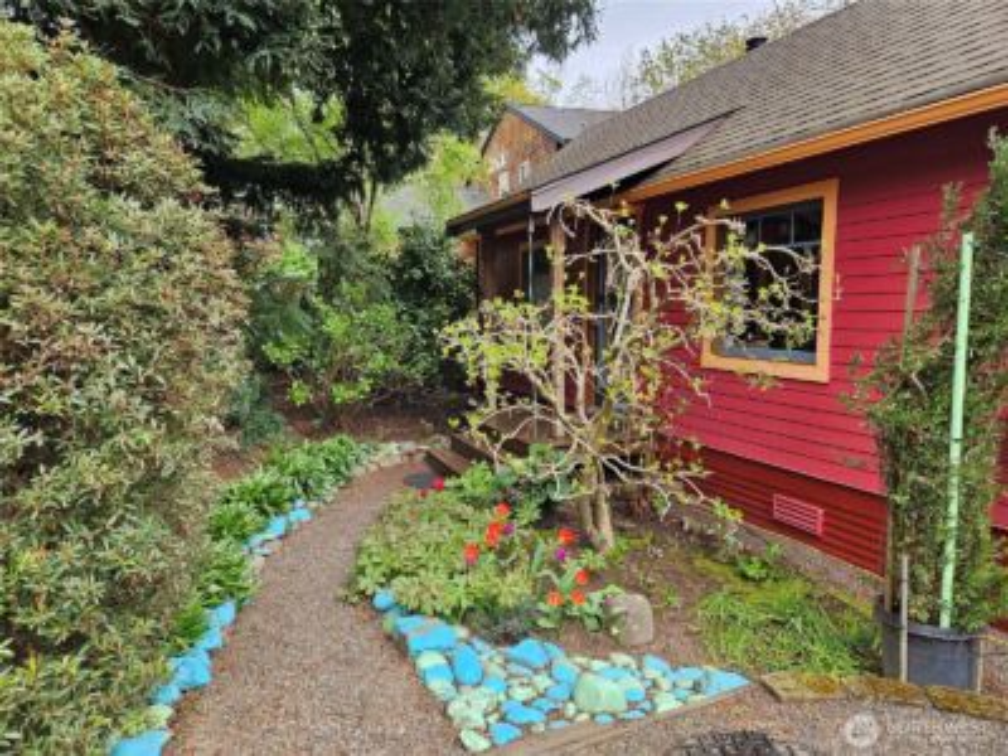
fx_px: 670
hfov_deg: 73.9
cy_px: 378
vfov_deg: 58.9
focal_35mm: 23
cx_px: 504
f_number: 1.8
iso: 25
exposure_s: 1/164
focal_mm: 5.4
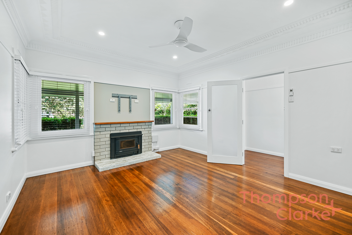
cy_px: 118
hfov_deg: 104.2
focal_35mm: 14
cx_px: 176
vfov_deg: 81.3
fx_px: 137
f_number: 4
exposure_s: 1/6
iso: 100
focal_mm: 14
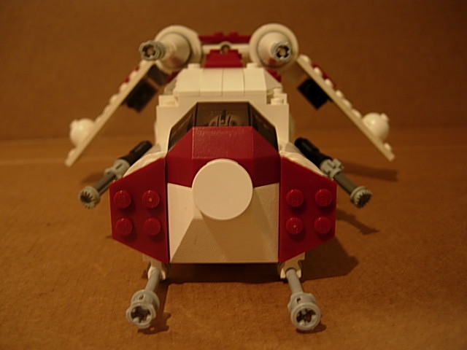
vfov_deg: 39.7
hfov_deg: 51.4
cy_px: 175
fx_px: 486
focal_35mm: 36
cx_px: 234
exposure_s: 1/4
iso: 51
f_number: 2.7
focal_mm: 7.5
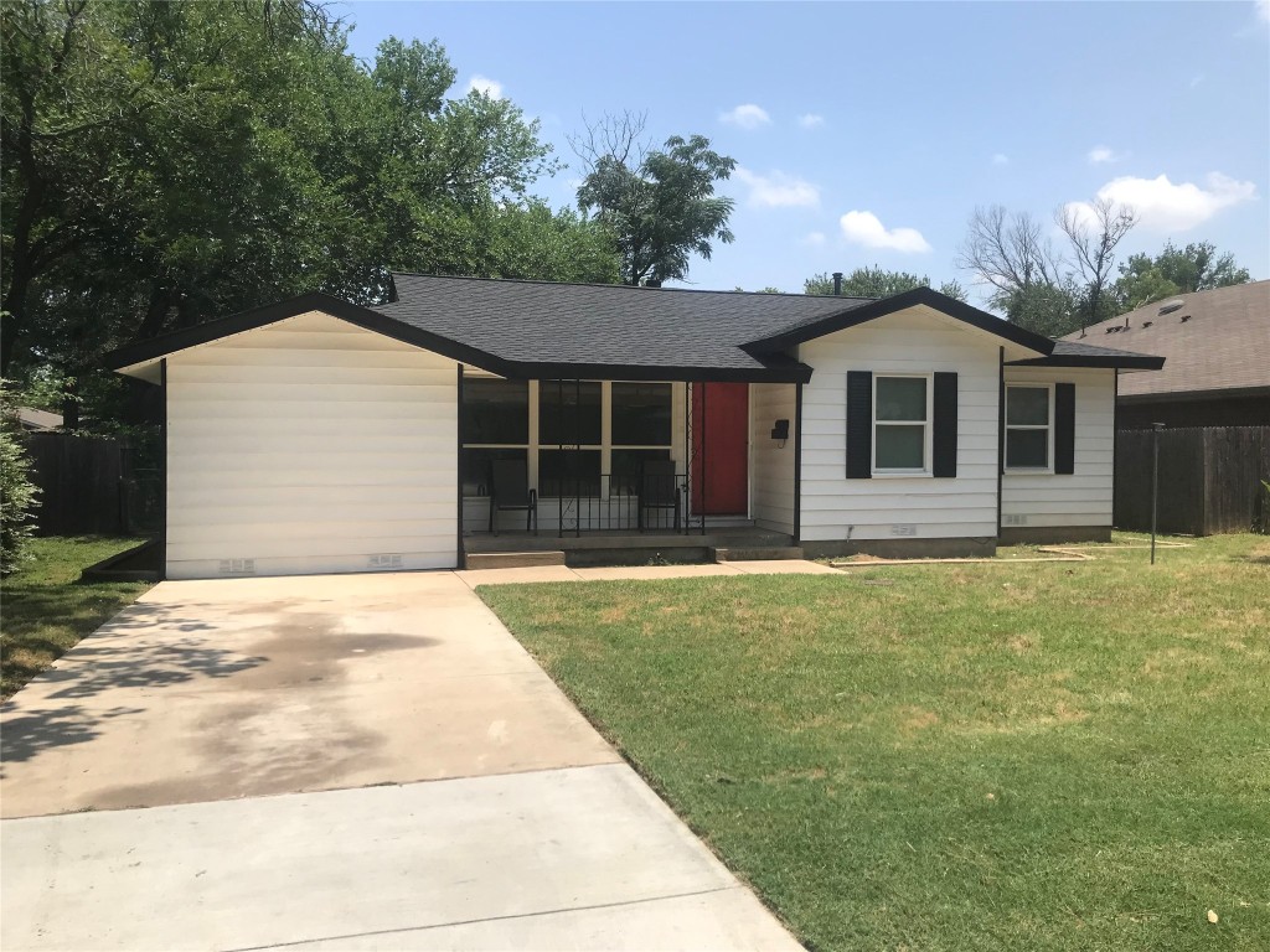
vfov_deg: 49.7
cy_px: 476
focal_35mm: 28
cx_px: 635
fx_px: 1027
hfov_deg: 63.4
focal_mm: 3.99
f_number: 1.8
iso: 20
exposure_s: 1/2907
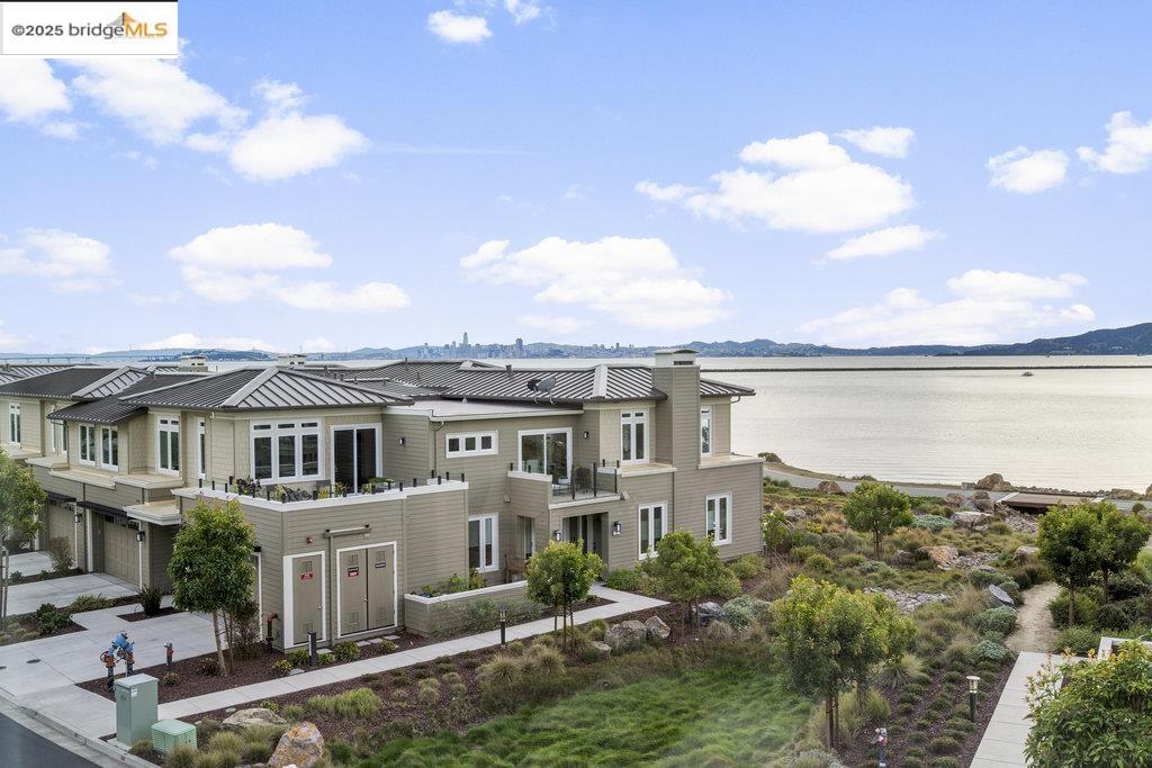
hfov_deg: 57.2
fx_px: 1056
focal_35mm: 33
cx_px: 576
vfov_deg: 40.0
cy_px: 384
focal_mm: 33
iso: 250
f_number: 8
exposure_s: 1/400
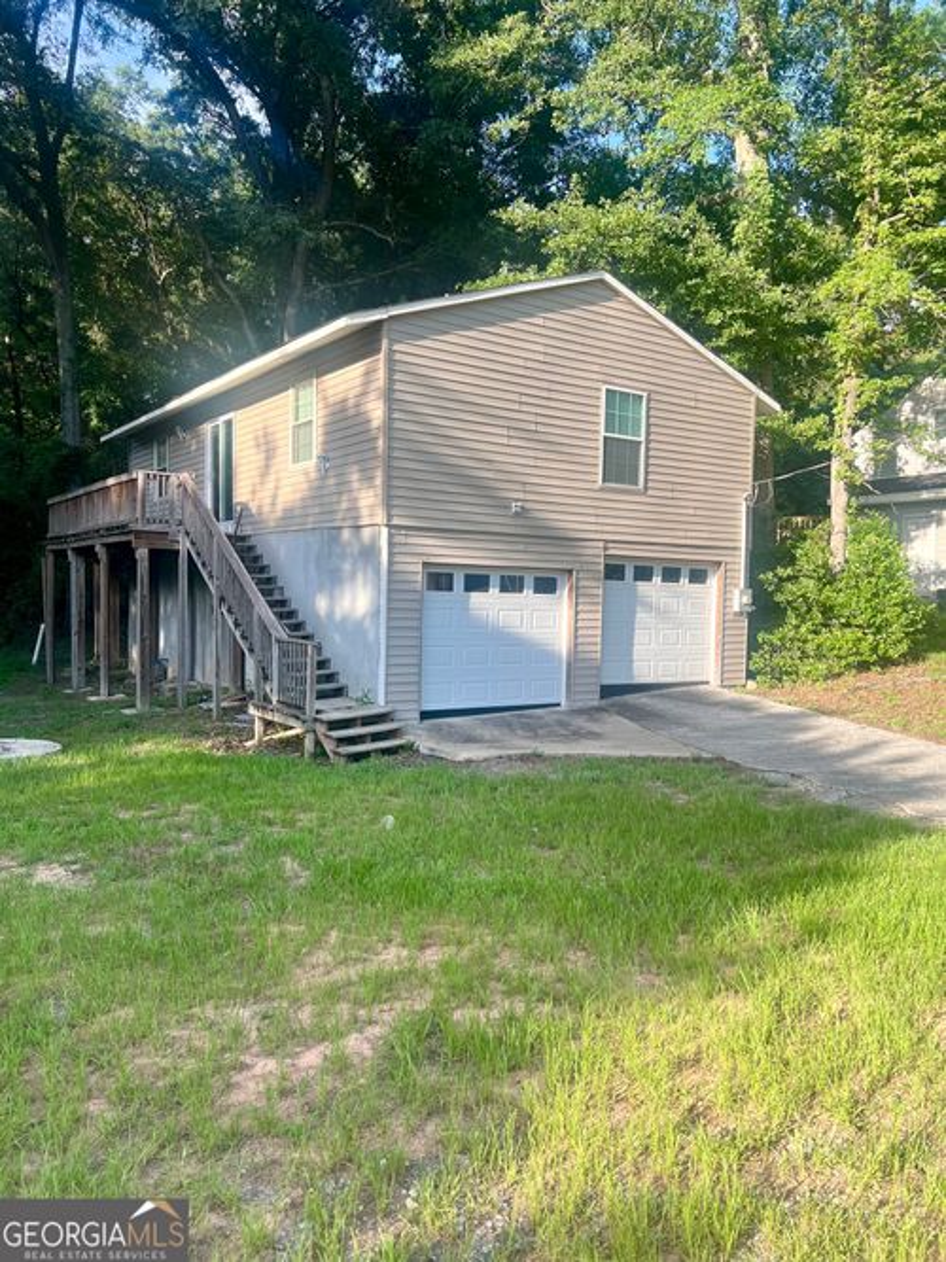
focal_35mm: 26
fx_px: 948
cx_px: 473
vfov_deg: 67.3
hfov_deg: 53.0
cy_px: 631
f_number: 1.5
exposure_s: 1/791
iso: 50
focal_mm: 5.7
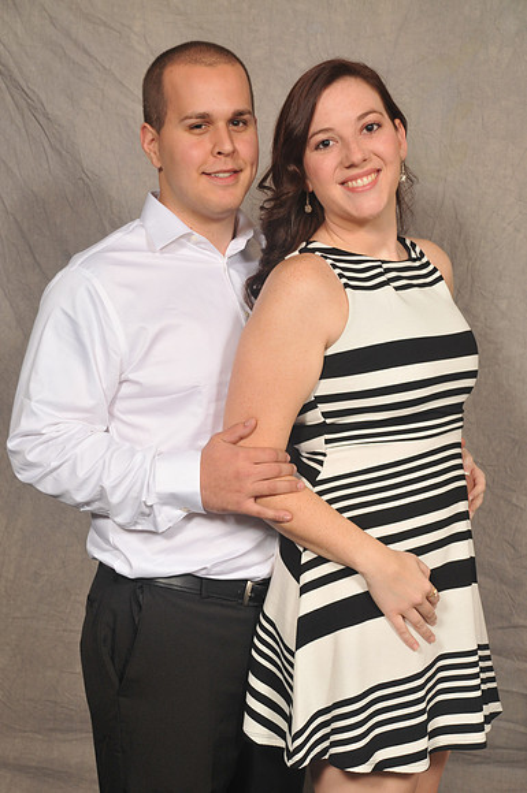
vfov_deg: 33.4
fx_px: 1321
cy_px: 396
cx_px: 264
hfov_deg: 22.6
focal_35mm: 60
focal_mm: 40
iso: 200
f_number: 5.6
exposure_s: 1/125
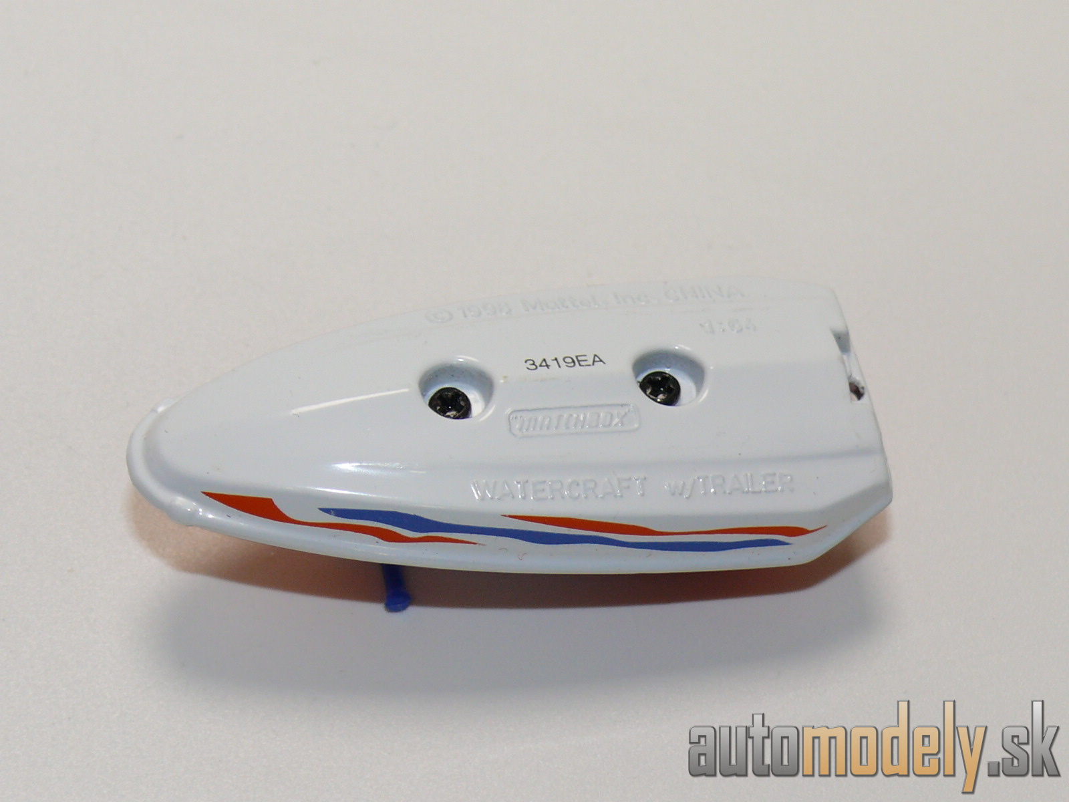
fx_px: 3335
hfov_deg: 18.2
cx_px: 534
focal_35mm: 108
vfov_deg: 13.7
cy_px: 401
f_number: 4
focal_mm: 13.8
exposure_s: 1/30
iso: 100
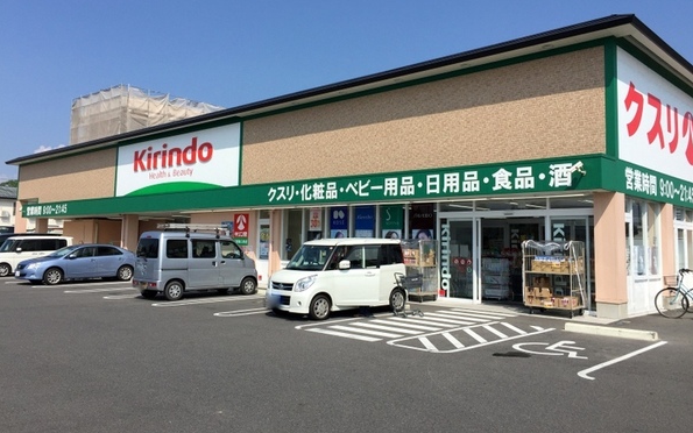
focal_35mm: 31
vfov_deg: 40.6
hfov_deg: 61.2
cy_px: 197
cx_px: 345
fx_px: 586
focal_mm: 4.15
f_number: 2.2
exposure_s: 1/3049
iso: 32
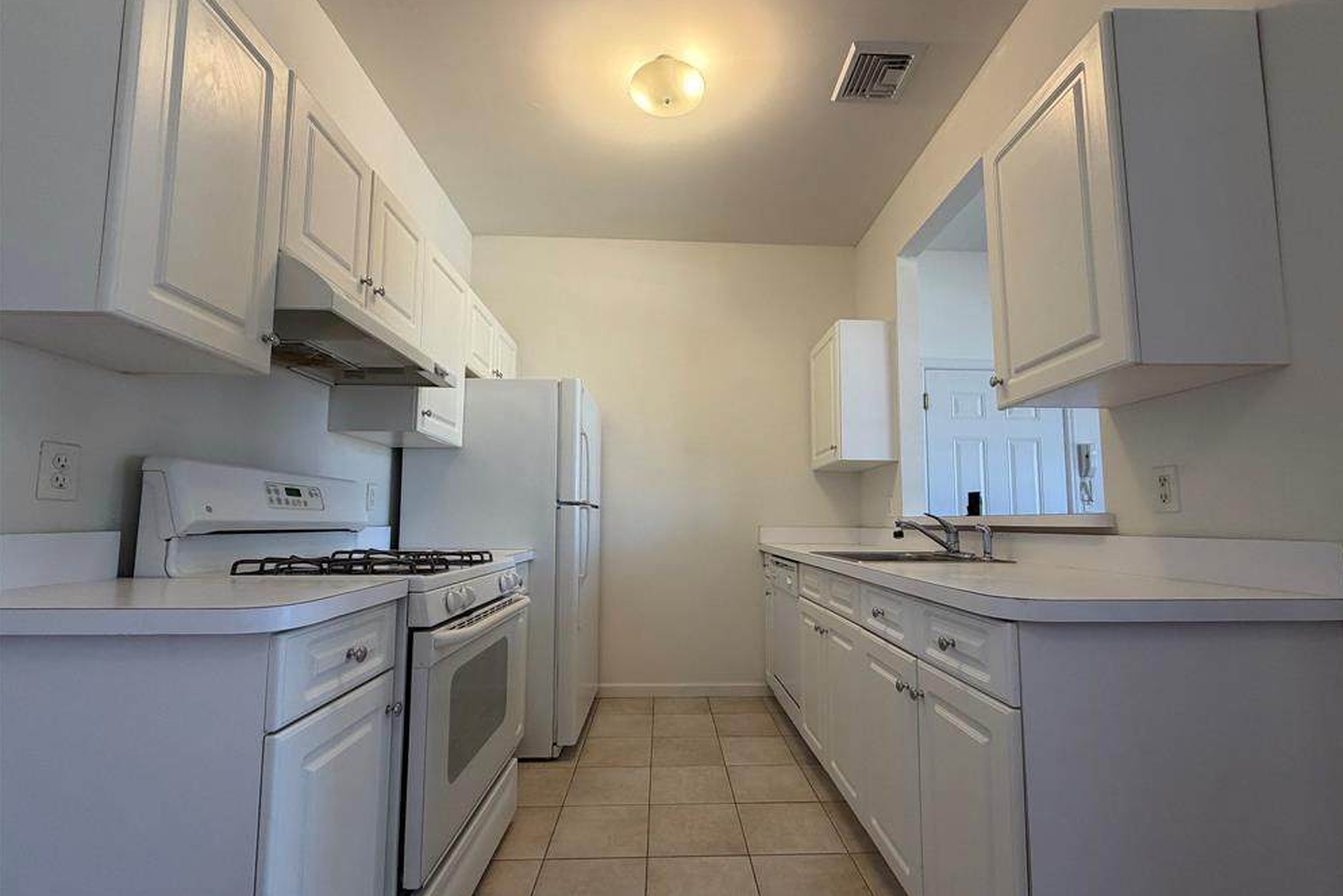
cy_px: 477
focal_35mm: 15
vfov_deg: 77.3
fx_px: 560
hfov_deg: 100.4
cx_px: 688
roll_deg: -0.8
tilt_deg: +4.5
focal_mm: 2.22
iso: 200
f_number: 2.2
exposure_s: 1/120
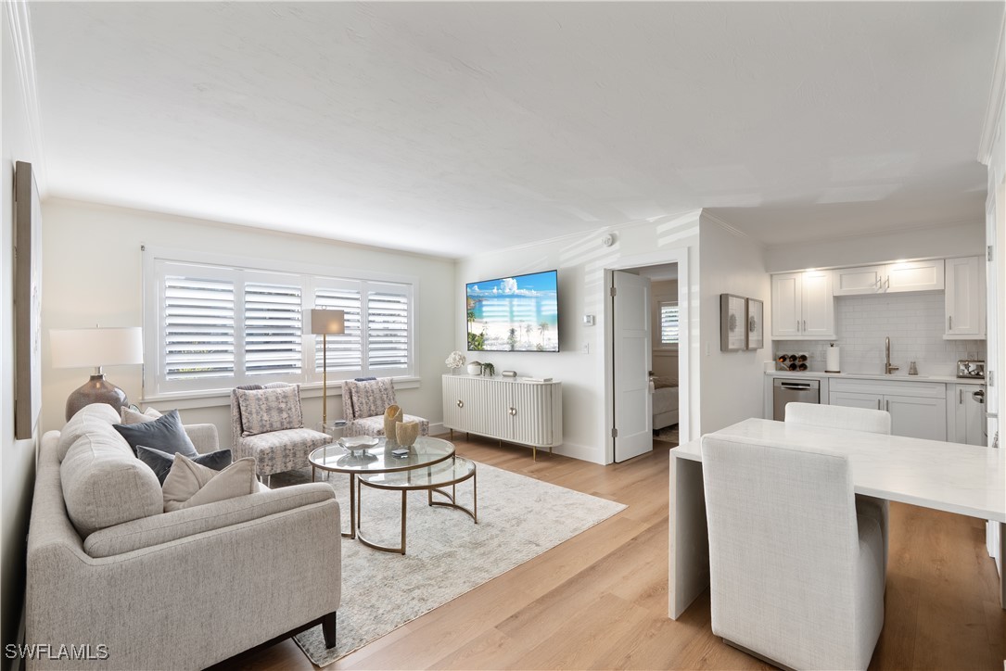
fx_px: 447
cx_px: 503
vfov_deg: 73.8
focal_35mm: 16
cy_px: 336
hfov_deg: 96.7
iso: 100
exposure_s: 1/4
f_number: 9
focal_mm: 16
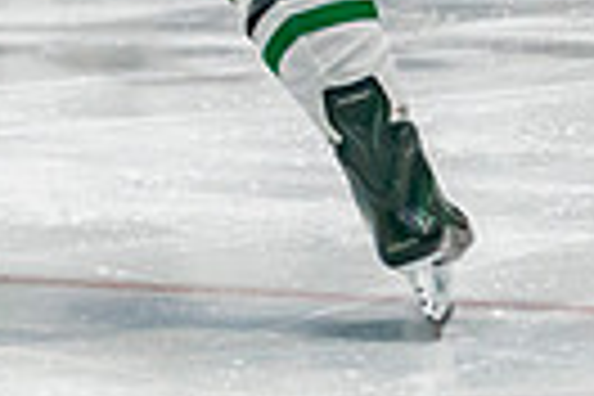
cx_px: 709
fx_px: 14387
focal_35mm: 872
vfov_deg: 1.6
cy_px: -260
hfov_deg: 2.4
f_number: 2.8
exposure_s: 1/640
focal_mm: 105
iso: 640
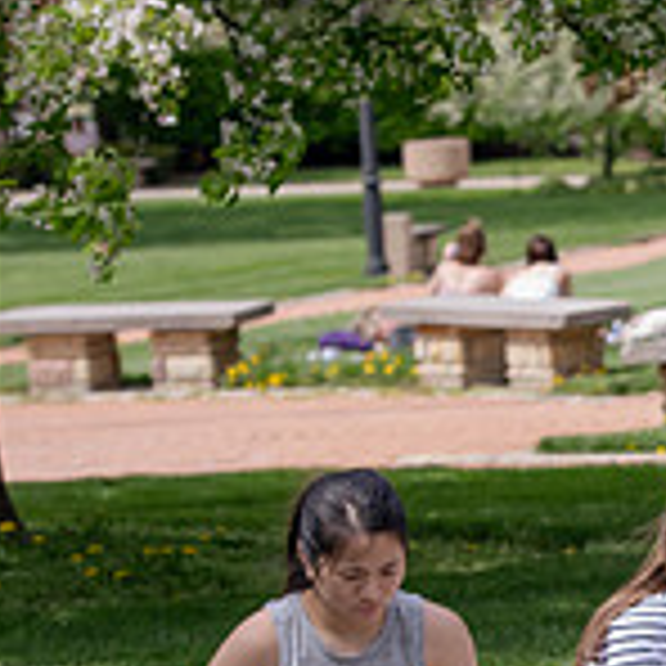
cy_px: 524
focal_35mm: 339
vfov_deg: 5.2
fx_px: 7379
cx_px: 1089
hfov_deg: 5.1
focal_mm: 102
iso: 250
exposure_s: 1/400
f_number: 7.1
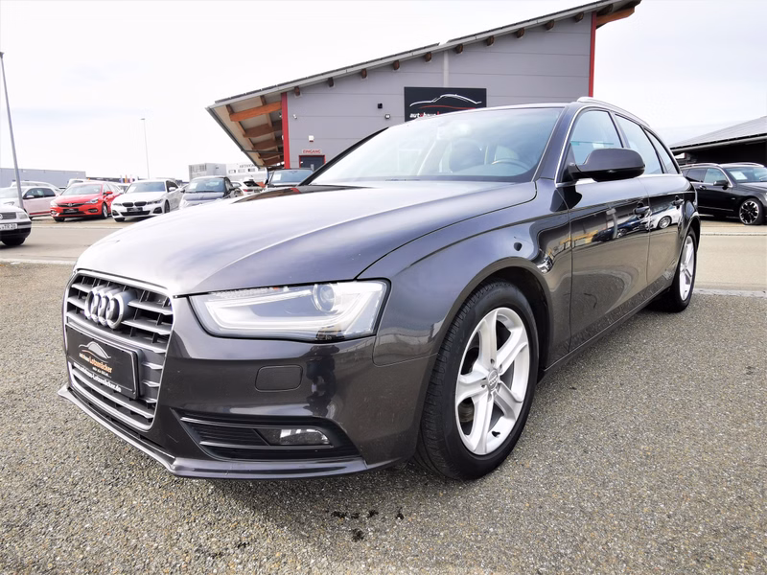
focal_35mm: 22
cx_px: 384
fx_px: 487
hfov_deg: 76.4
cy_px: 288
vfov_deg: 61.1
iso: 50
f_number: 2.2
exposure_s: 1/394
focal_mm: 2.26
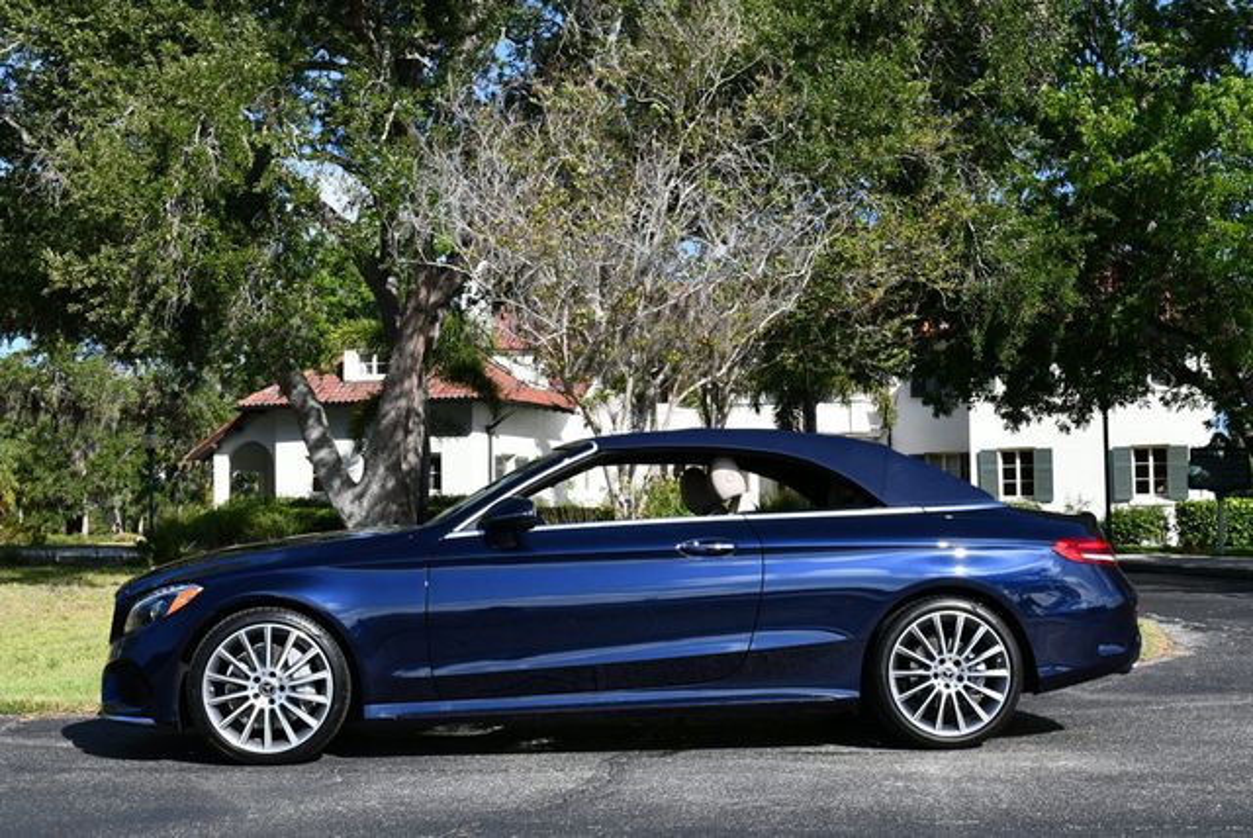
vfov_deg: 26.0
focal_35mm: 52
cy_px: 419
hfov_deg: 38.2
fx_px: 1811
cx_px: 626
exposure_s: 1/250
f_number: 8
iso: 110
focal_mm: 26
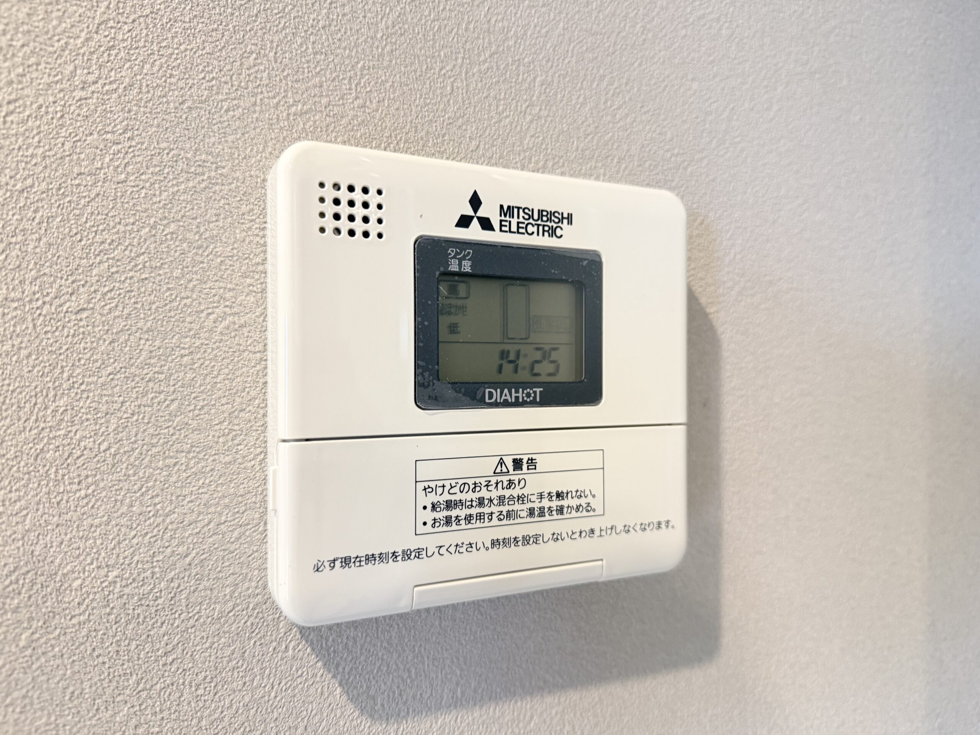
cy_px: 368
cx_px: 490
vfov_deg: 56.8
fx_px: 679
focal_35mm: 24
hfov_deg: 71.6
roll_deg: -0.4
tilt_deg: -0.5
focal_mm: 6.76
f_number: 1.78
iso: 320
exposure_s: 1/50
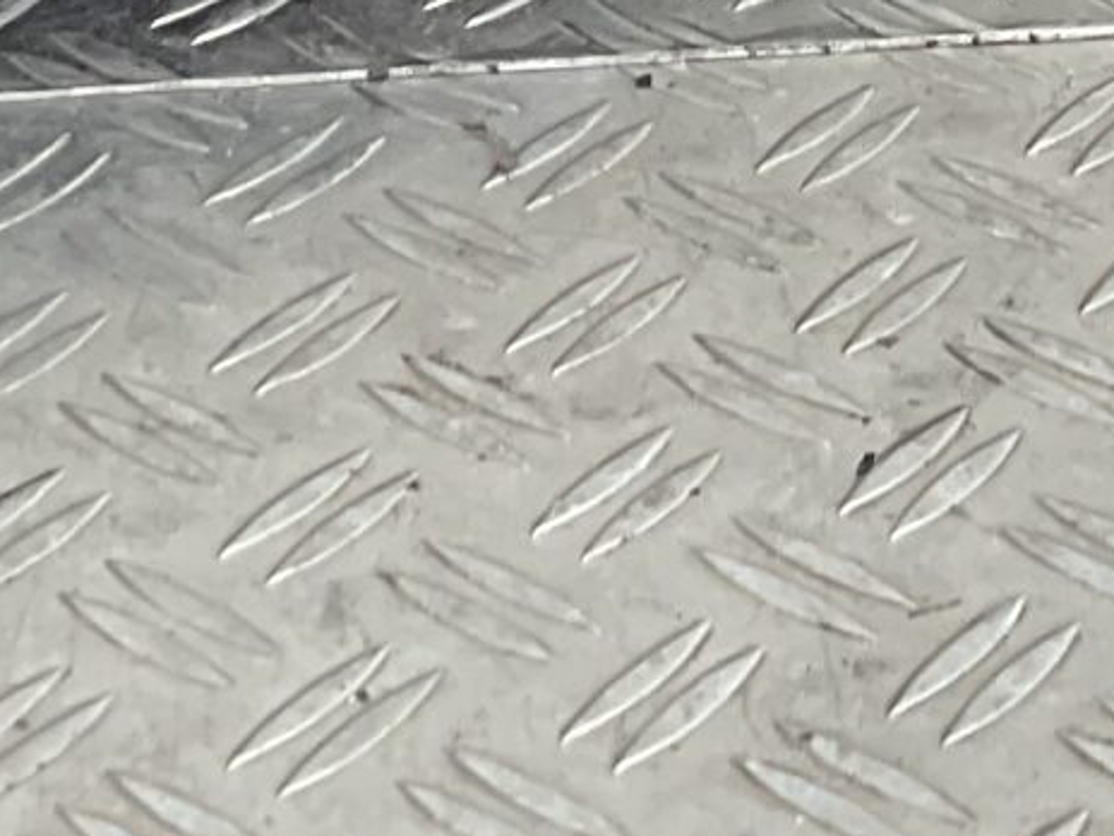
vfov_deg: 8.3
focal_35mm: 160
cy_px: -1319
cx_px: 900
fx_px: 5149
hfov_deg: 12.3
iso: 16
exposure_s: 1/249
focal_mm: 3
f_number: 1.8
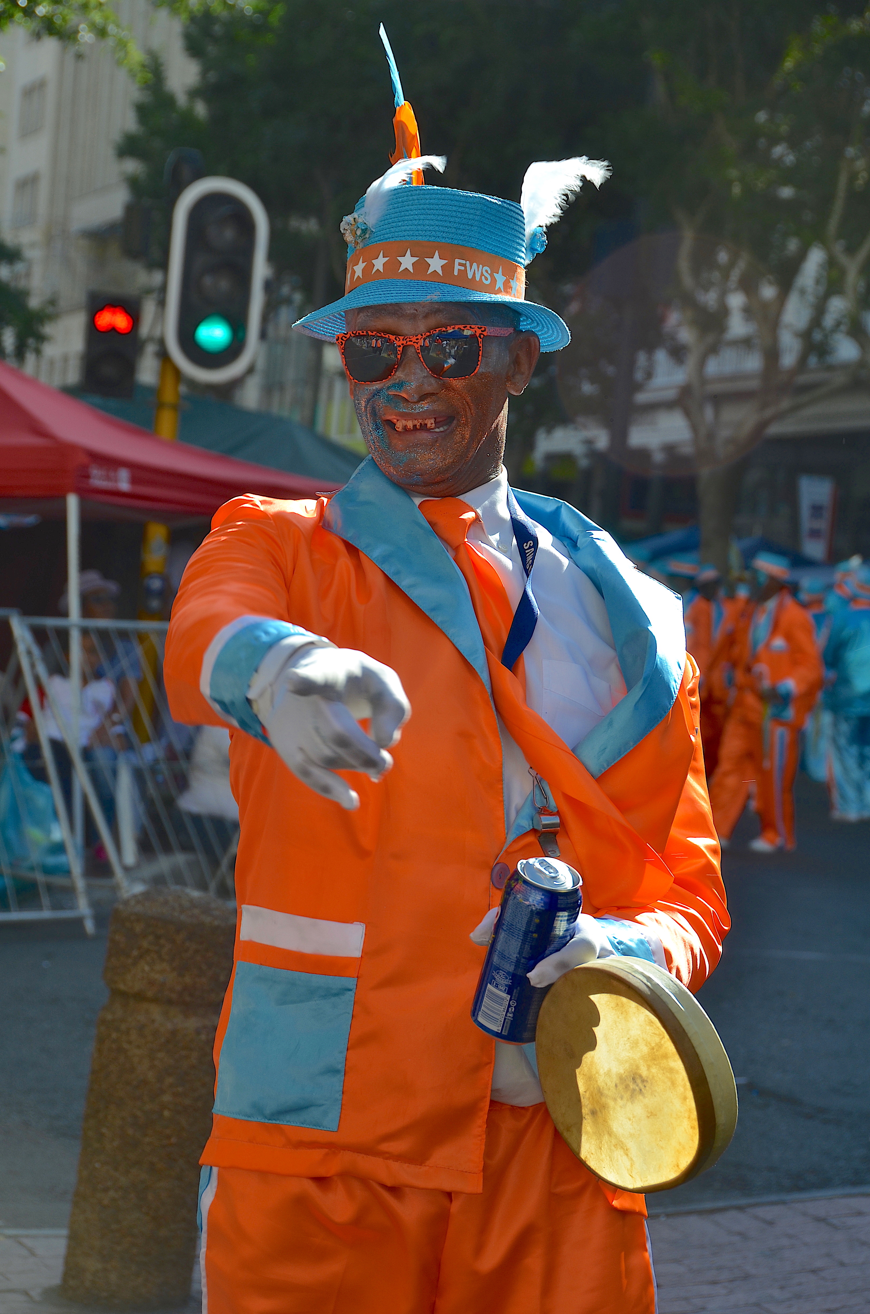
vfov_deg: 18.2
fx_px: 4096
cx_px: 435
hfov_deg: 12.1
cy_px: 657
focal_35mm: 112
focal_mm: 75
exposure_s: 1/250
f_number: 8
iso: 110
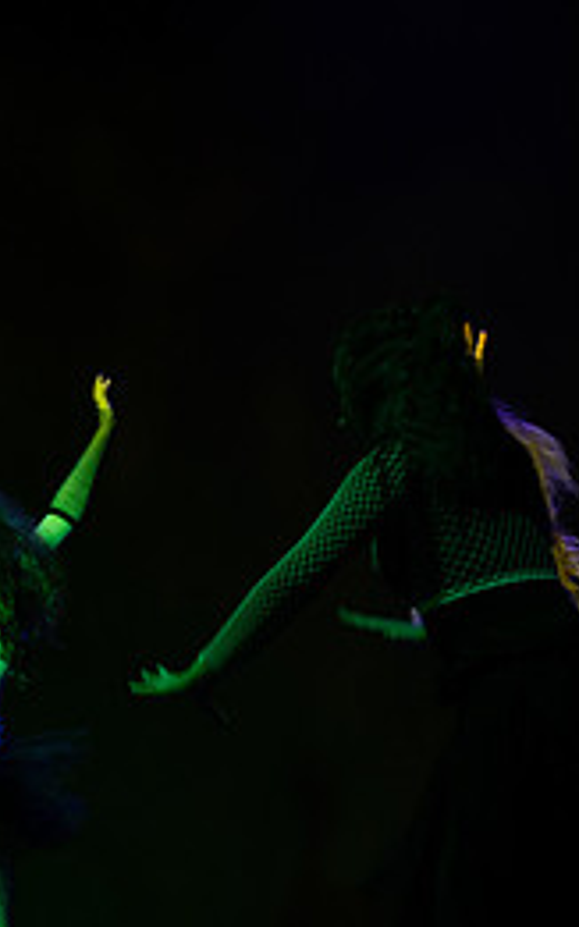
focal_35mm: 170
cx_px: -234
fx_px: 4294
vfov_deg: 12.3
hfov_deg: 7.6
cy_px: 655
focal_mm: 75
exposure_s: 1/320
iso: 2000
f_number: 2.8
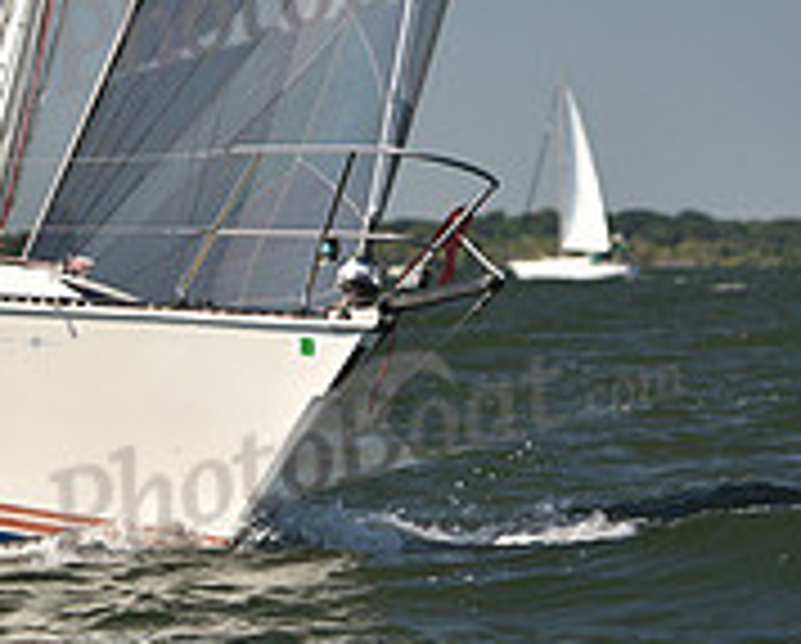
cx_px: -180
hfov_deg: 5.0
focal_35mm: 382
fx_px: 9071
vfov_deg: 4.1
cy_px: 272
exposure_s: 1/1250
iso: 250
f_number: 3.5
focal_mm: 125
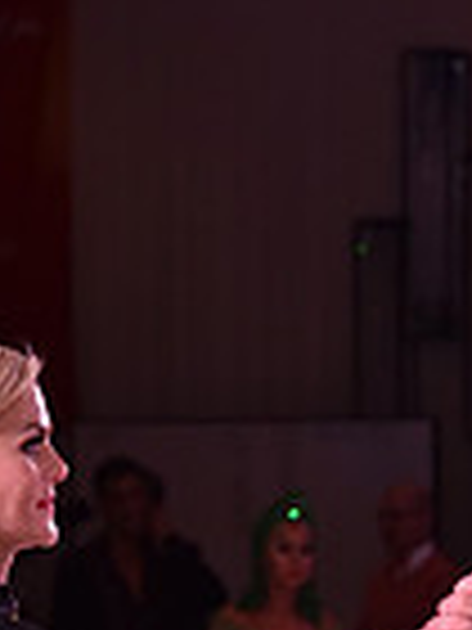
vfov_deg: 5.4
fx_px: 6654
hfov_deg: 4.1
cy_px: 927
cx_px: 492
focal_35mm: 366
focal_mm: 92
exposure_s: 1/250
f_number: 4.5
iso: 1250
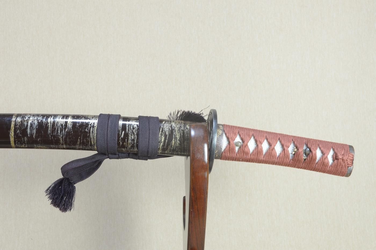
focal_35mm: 36
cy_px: 125
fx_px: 376
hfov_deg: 53.2
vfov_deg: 36.8
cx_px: 188
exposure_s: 1/1.6
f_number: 11
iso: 400
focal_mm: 24
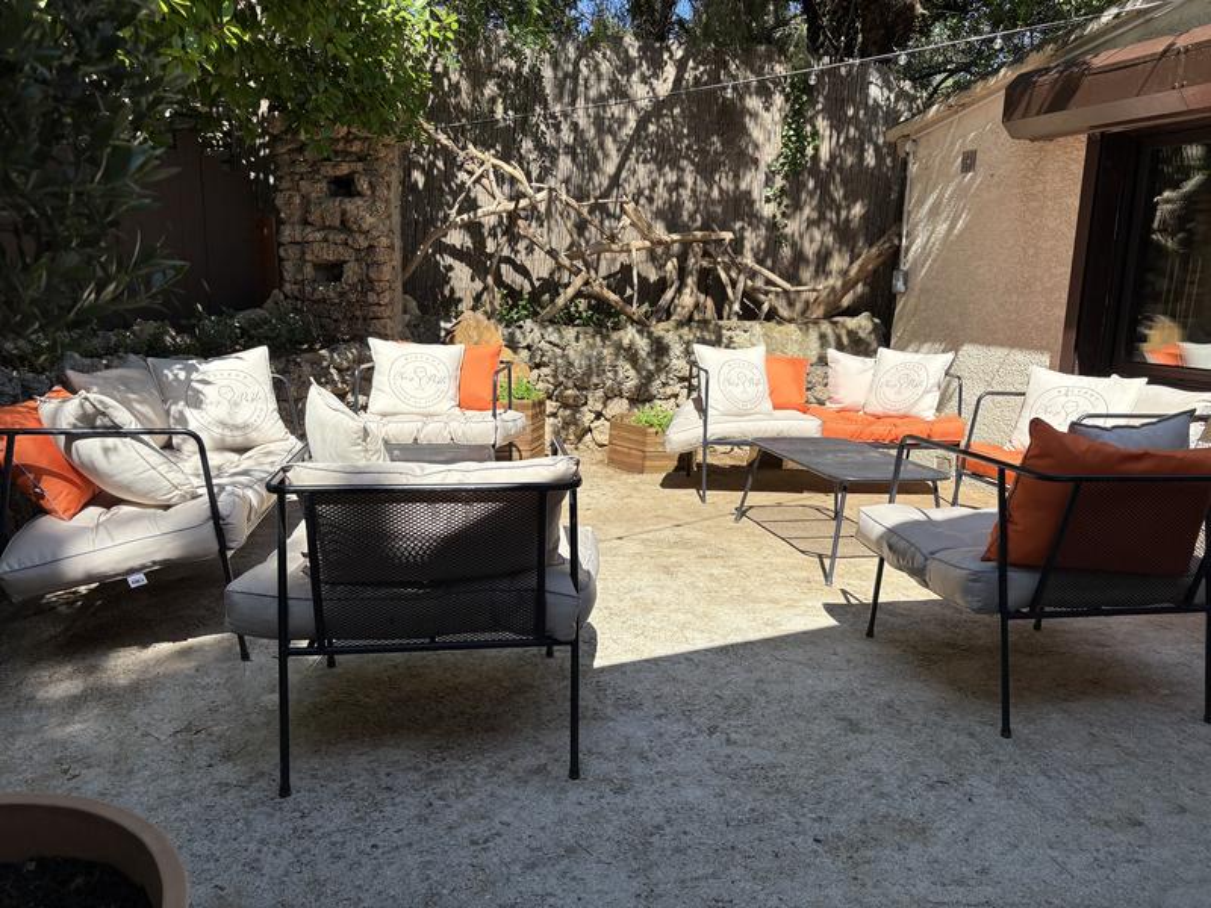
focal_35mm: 26
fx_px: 910
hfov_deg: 67.3
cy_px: 454
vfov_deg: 53.1
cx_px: 606
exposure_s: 1/2364
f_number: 1.6
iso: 50
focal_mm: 5.96
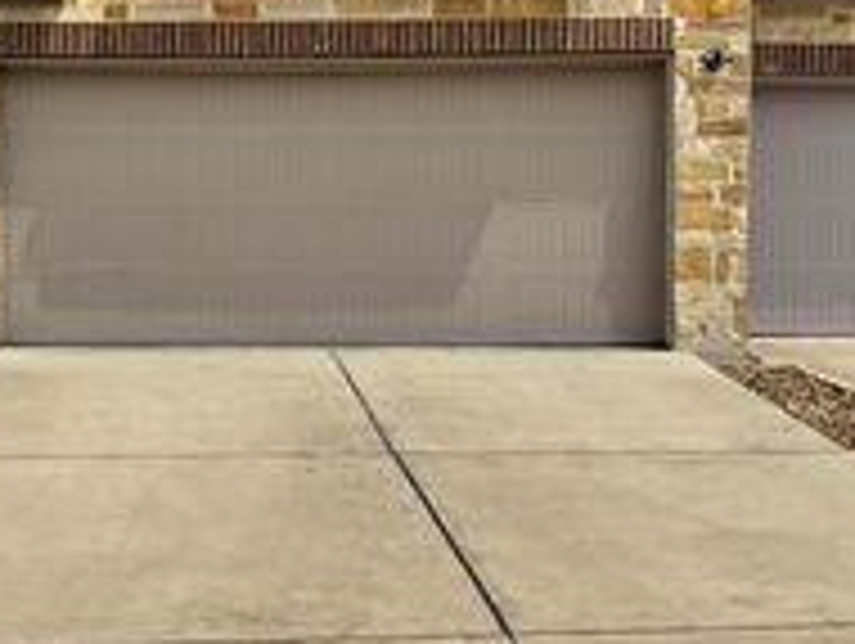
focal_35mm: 63
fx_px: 1558
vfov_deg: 22.7
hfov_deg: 28.7
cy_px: 56
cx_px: -9
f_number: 1.78
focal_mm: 6.76
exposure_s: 1/10417
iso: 80
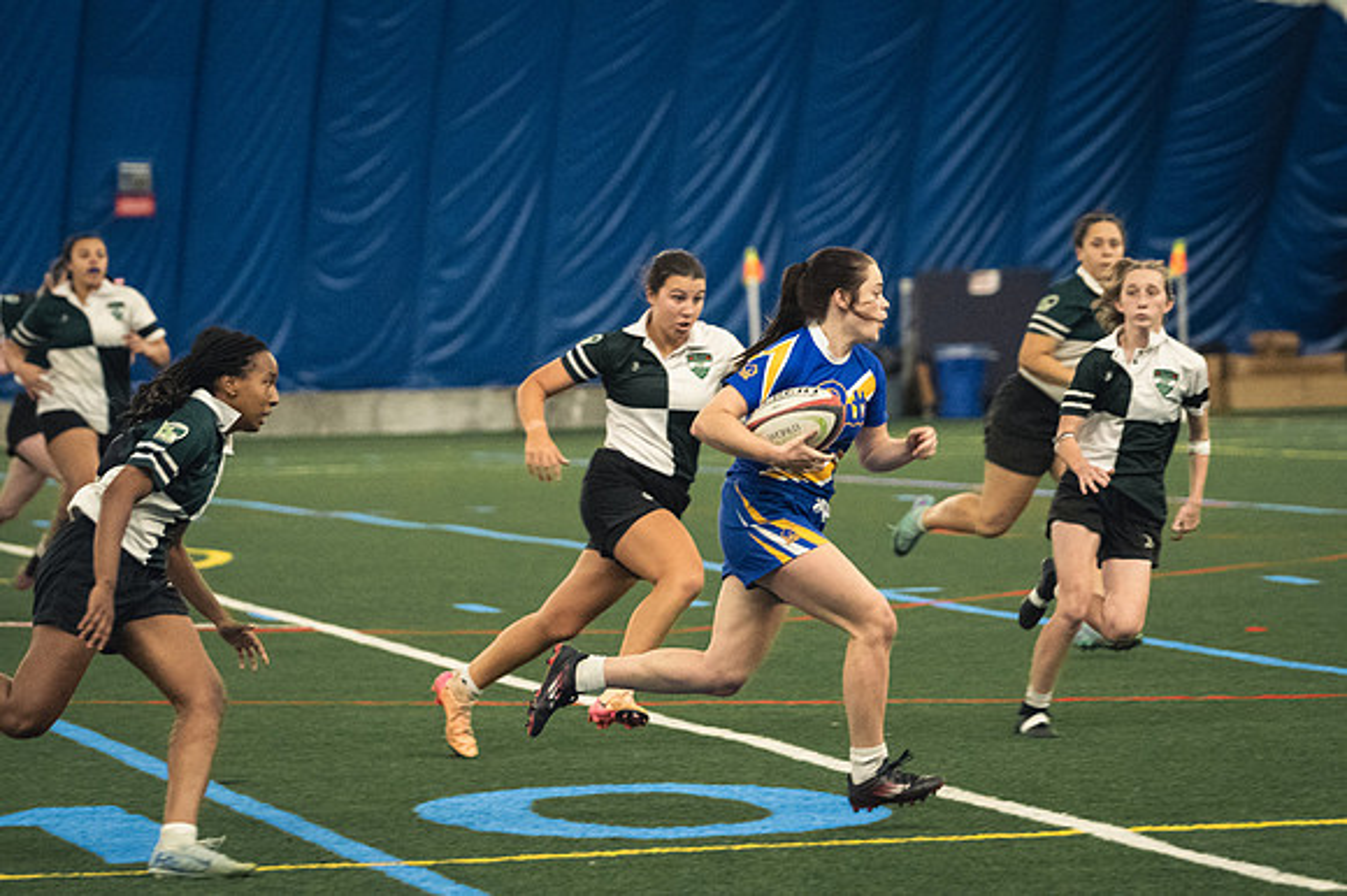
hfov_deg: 11.4
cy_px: 448
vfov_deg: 7.6
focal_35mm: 180
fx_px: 6731
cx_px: 674
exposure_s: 1/500
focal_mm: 120
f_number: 2.8
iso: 8000
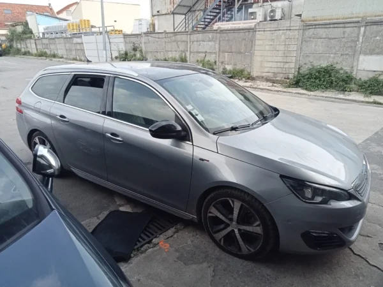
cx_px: 192
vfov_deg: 49.7
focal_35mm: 28
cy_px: 144
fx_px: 310
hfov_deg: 63.4
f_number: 2.2
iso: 103
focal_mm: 3.46
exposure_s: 1/308
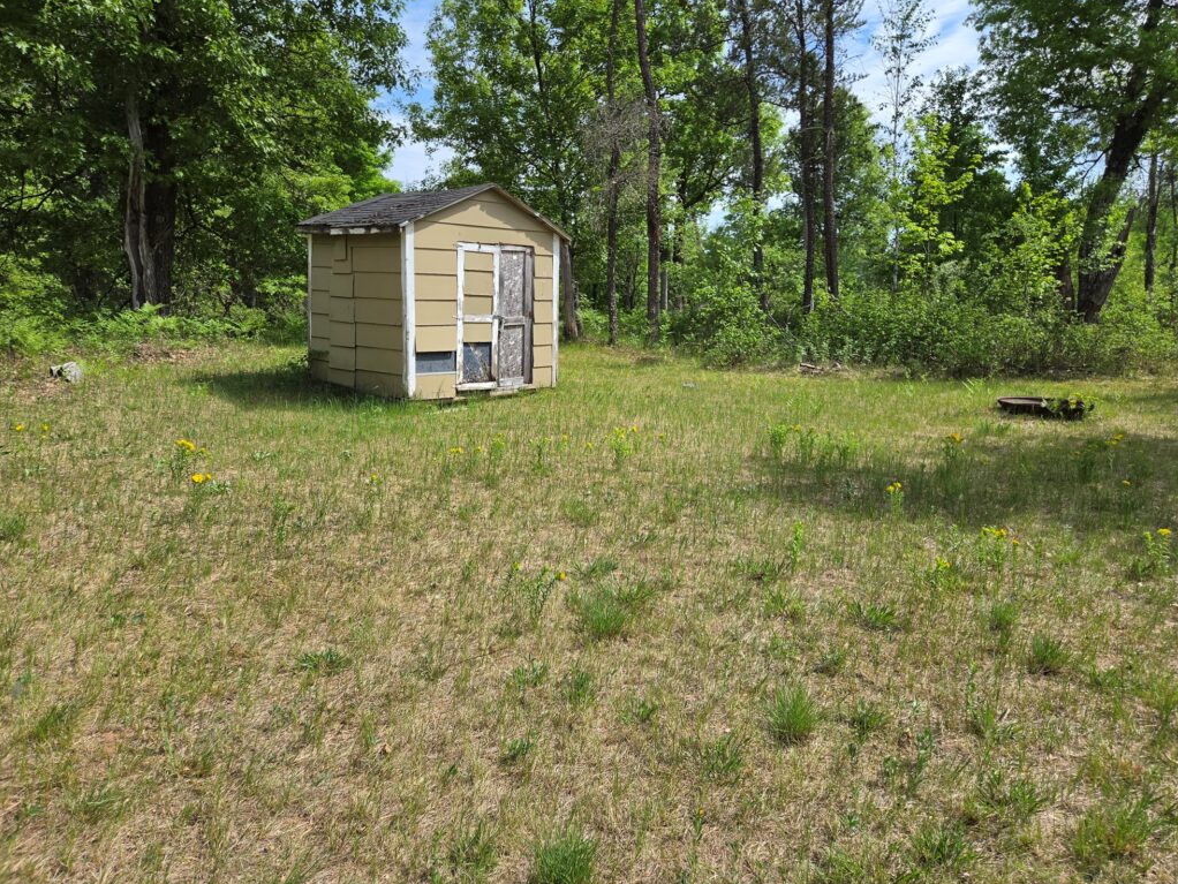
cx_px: 577
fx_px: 817
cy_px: 433
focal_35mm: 24
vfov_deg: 56.8
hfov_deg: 71.6
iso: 80
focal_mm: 5.4
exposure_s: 1/3160
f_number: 1.8
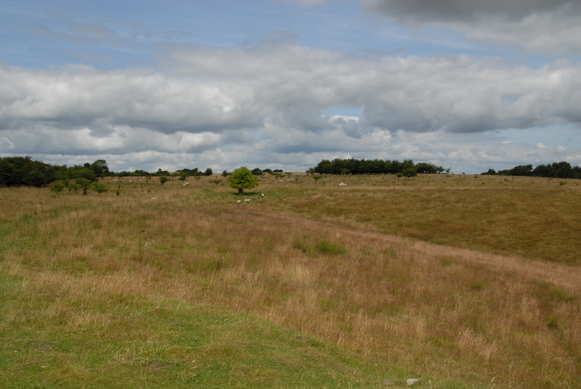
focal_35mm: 33
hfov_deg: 57.2
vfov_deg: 40.1
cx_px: 290
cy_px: 194
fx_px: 533
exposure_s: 1/400
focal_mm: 22
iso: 200
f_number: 10
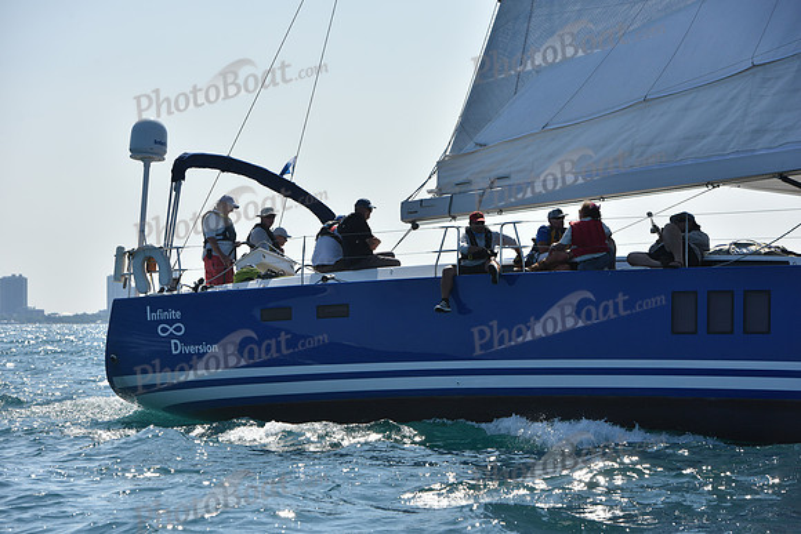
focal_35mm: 130
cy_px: 267
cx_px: 400
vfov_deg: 10.6
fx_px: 2893
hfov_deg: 15.8
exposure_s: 1/1600
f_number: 7.1
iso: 250
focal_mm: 130
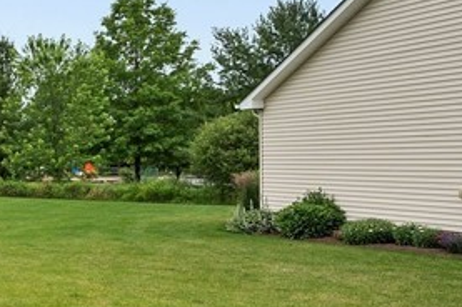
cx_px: -306
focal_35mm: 55
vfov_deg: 24.6
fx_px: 705
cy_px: 155
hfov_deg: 24.0
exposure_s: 1/500
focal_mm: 14
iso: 400
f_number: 8
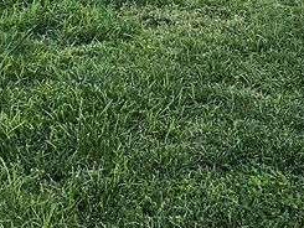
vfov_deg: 11.6
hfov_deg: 16.2
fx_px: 1063
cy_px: -146
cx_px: 243
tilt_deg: -8.3
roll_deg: -3.6
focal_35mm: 121
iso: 25
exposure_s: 1/122
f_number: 1.8
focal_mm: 3
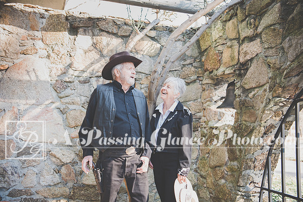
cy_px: 101
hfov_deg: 50.7
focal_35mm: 38
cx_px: 152
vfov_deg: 35.1
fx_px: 320
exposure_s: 1/160
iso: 500
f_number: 2.8
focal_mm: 38
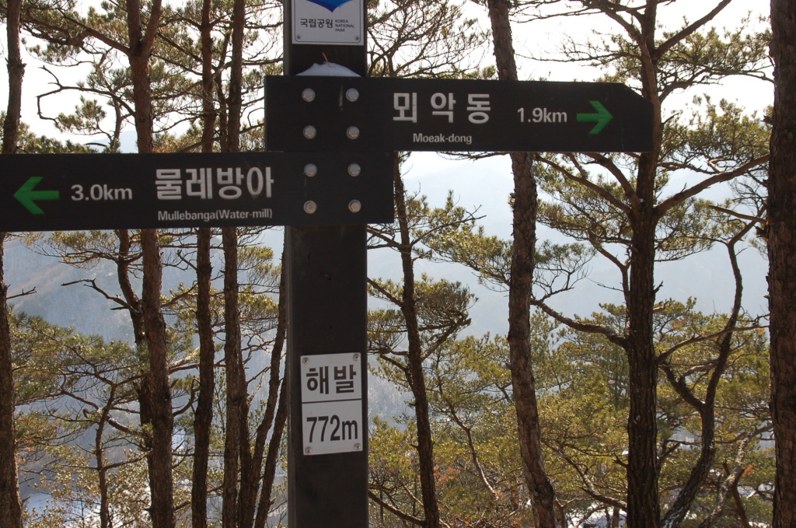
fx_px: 960
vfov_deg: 30.7
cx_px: 398
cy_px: 264
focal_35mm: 44
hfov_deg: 45.0
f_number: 8
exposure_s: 1/250
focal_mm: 29
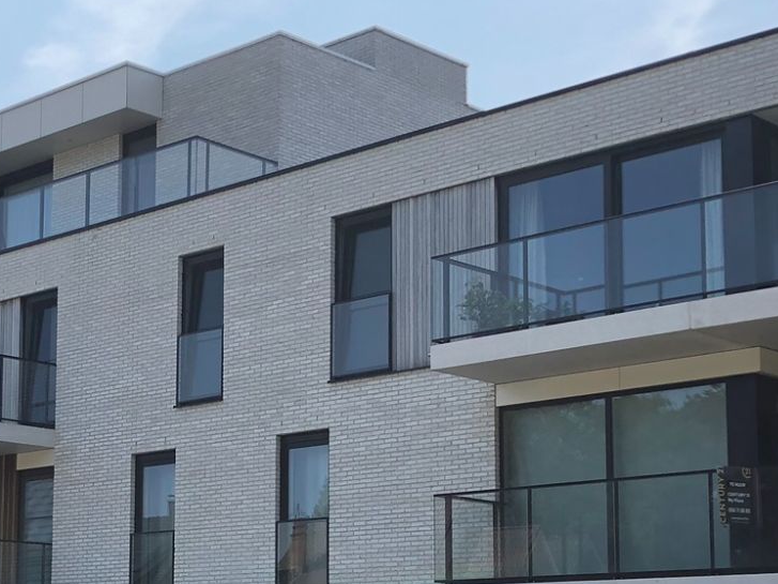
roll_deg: -1.2
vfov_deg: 18.9
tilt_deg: +7.6
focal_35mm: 77
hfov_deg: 24.8
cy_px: 484
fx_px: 1730
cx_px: 129
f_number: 1.8
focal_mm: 4
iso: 20
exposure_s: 1/1200
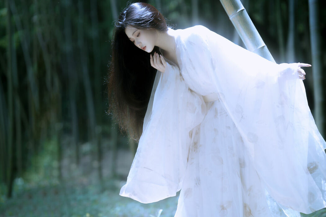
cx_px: 163
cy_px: 108
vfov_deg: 16.1
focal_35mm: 85
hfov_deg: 23.9
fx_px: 770
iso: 250
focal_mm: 85
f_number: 1.8
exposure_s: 1/800
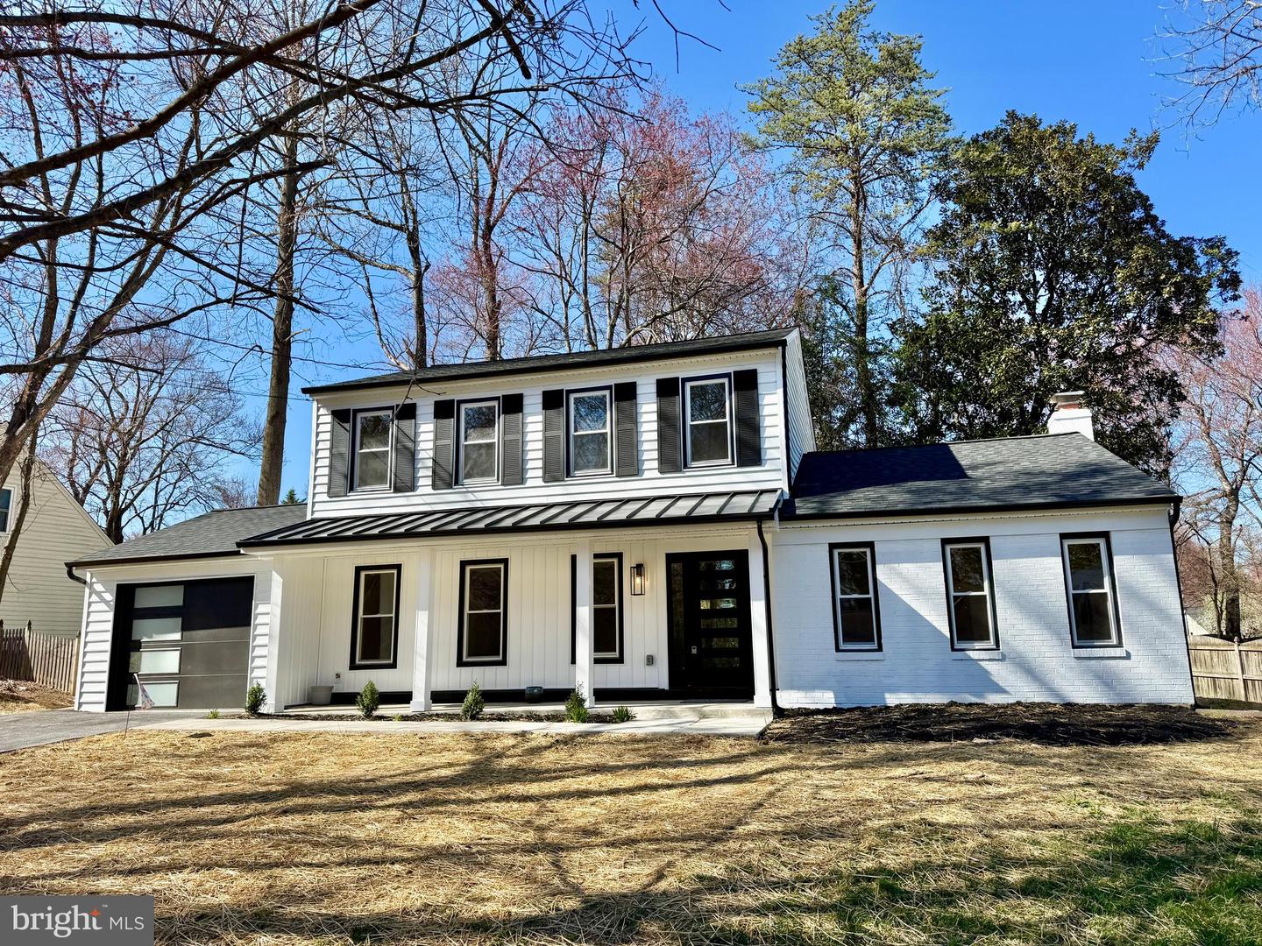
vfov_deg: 56.8
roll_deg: +1.2
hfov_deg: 71.6
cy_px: 473
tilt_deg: +11.1
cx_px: 631
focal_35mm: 24
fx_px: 875
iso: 80
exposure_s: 1/2703
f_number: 1.78
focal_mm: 6.76
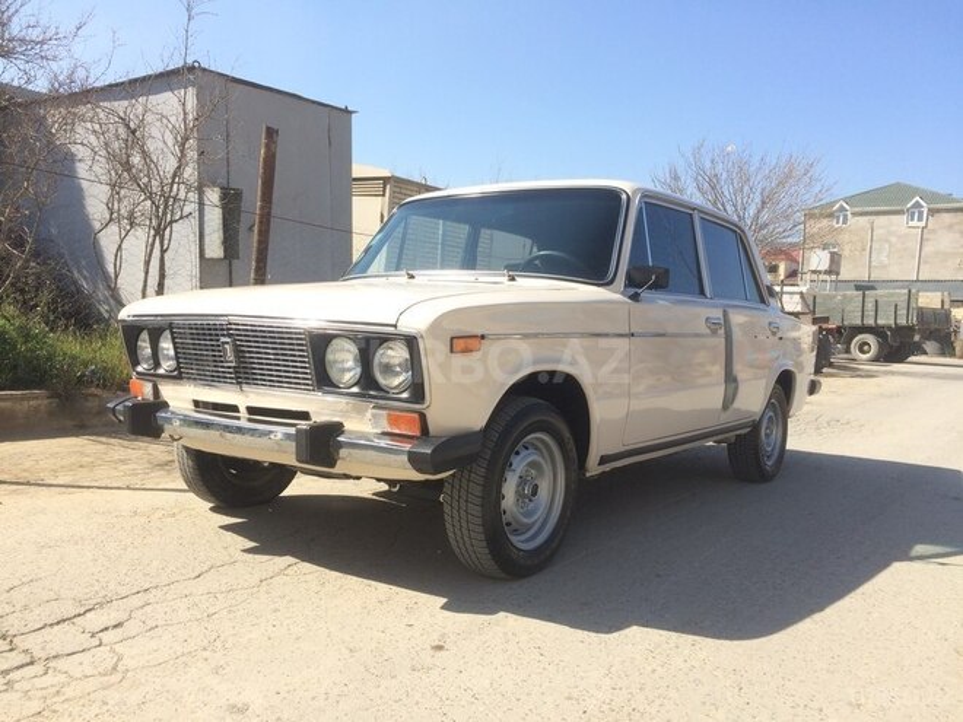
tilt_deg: -1.7
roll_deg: -2.8
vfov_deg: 48.2
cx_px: 482
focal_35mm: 29
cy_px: 361
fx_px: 807
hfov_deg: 61.7
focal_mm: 4.15
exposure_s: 1/1244
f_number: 2.2
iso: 32
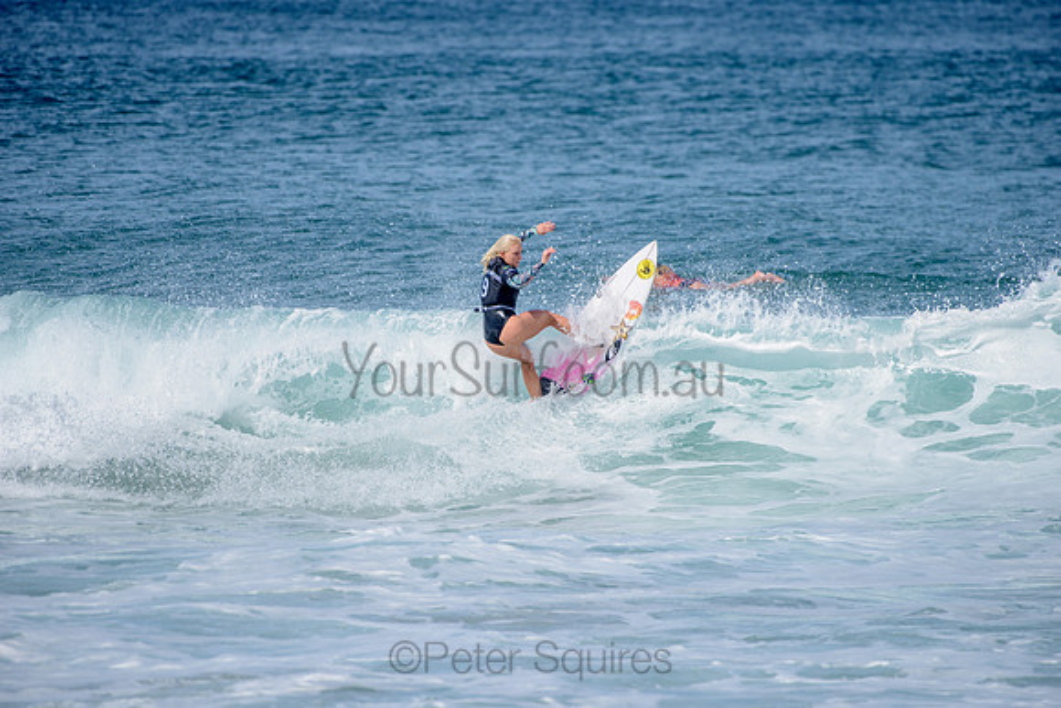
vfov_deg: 2.8
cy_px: 354
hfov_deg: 4.1
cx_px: 530
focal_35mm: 500
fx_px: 14739
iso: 250
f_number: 6.3
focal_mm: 500
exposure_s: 1/2500
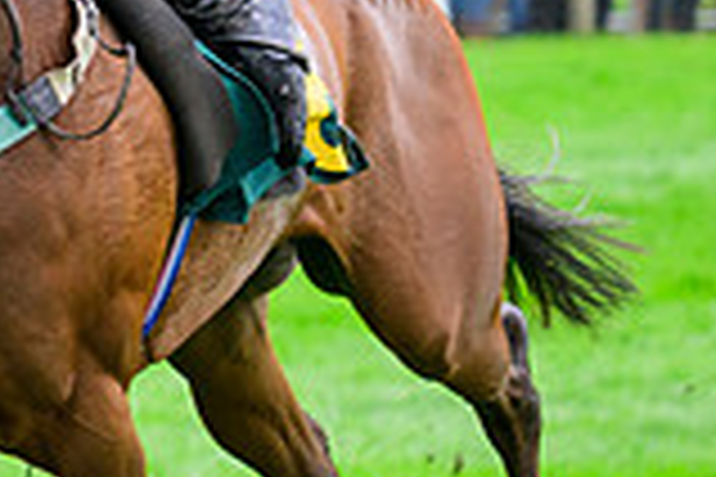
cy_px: -107
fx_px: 15810
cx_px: -620
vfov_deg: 1.7
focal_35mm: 795
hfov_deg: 2.6
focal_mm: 200
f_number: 5.6
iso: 1250
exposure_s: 1/1000
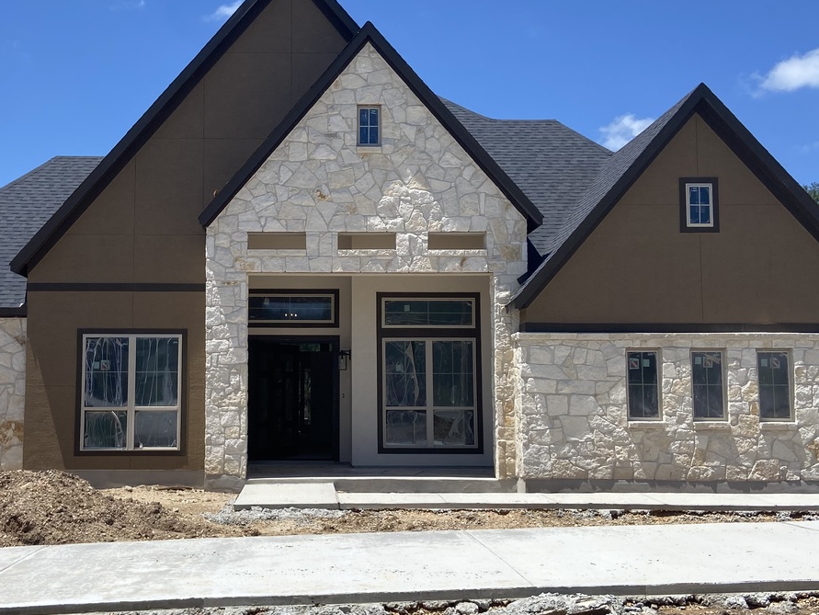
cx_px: 313
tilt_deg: +4.4
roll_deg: +0.4
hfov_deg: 44.4
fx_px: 994
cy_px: 307
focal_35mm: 42
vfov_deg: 34.4
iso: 32
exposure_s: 1/3731
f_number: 1.8
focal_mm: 4.25
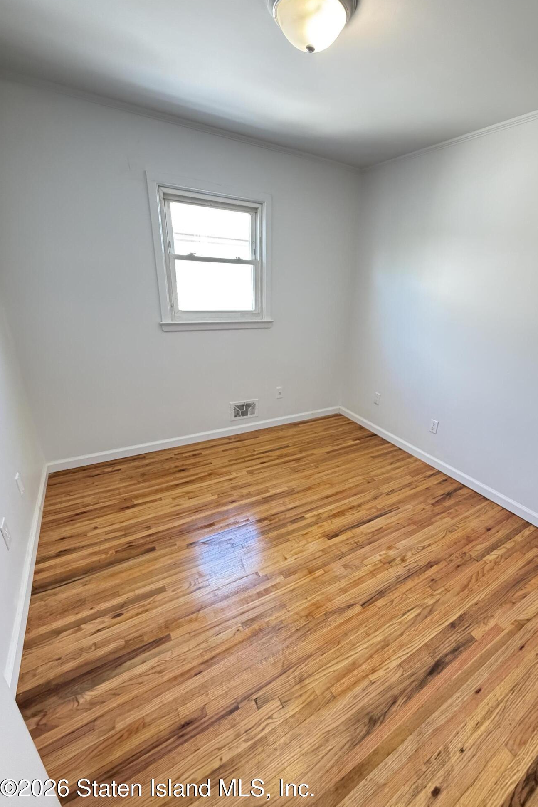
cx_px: 310
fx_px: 336
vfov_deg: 100.4
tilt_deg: -21.1
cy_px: 410
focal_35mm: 15
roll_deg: -3.1
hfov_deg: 76.8
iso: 640
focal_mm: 2.22
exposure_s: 1/60
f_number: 2.2
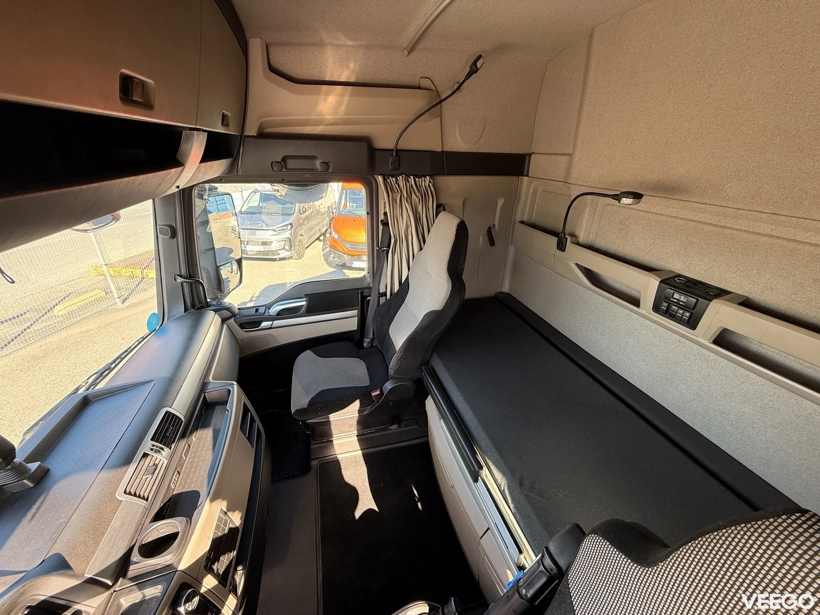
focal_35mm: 14
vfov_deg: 85.7
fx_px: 332
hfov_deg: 102.1
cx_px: 410
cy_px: 308
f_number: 2.2
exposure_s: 1/99
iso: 100
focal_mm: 2.22
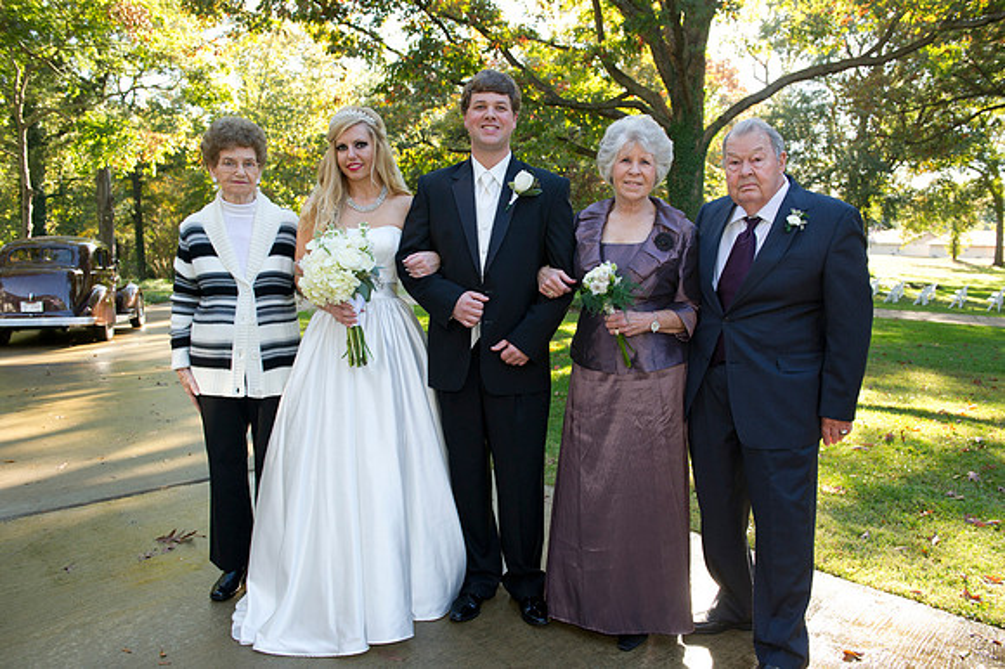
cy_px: 334
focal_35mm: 28
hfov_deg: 65.5
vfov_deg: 46.4
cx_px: 502
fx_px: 781
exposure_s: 1/250
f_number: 5.6
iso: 500
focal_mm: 28
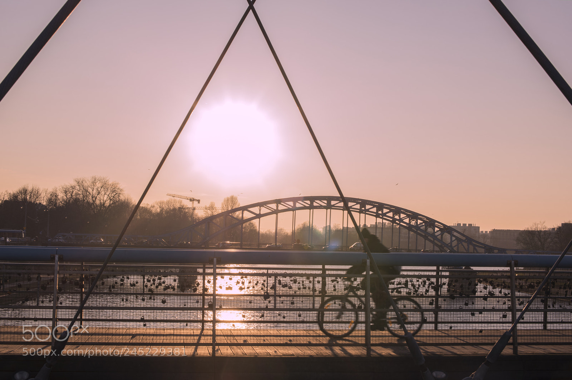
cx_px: 286
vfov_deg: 26.9
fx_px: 794
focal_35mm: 50
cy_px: 190
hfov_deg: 39.6
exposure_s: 1/100
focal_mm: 50
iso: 200
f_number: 16
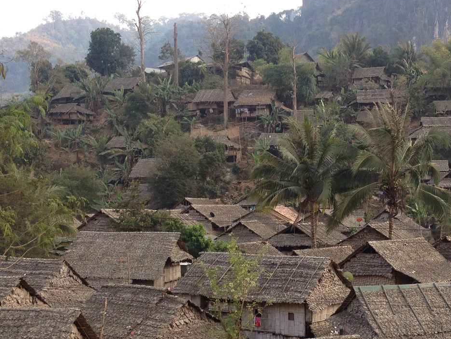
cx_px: 317
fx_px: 782
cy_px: 206
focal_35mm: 60
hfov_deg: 31.8
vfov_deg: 24.4
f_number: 2.4
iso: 50
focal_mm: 4.28
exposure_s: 1/184
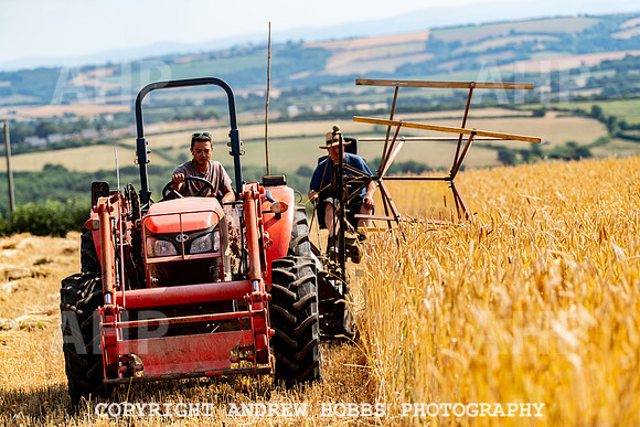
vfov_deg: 9.2
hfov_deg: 13.7
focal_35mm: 150
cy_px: 214
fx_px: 2667
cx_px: 320
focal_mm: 150
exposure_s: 1/1250
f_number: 4
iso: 64
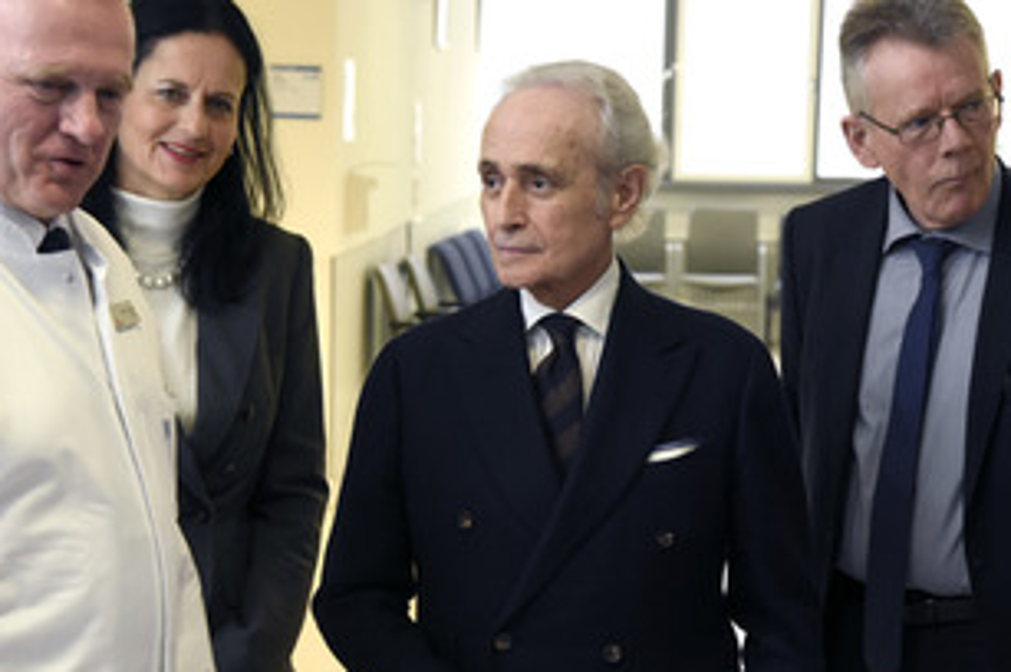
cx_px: 515
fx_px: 2721
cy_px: 389
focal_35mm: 97
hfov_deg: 21.0
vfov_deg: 14.1
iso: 3200
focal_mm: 66
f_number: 6.3
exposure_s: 1/100
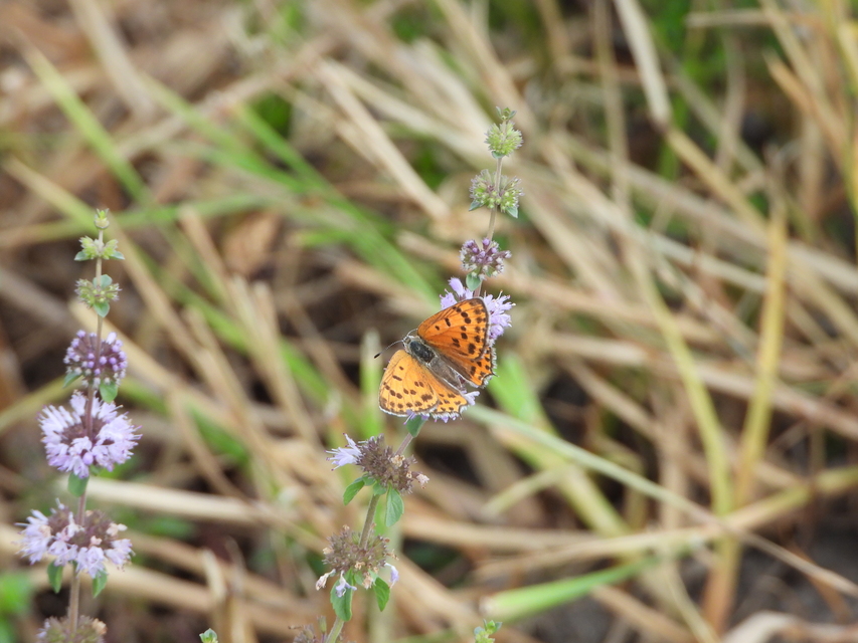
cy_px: 322
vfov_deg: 2.0
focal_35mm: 750
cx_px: 429
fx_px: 18592
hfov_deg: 2.6
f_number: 5.6
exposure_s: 1/500
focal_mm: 135
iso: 220
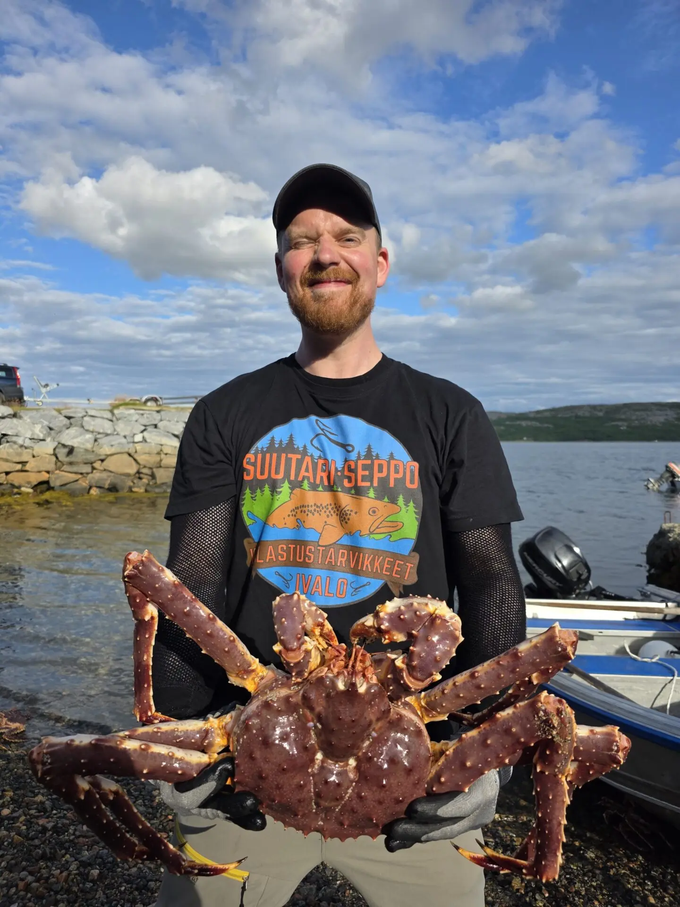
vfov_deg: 73.9
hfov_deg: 58.9
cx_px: 340
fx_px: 602
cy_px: 454
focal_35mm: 23
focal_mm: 6.3
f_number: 1.7
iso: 80
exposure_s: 1/4539
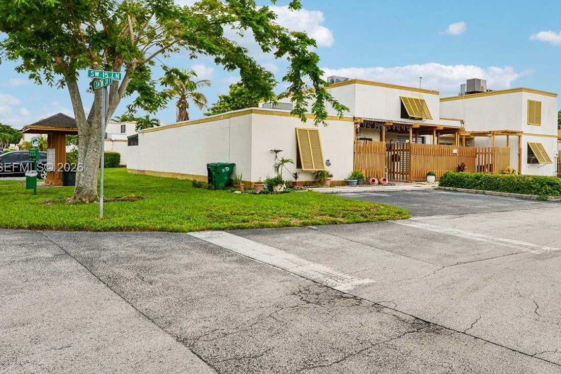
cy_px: 168
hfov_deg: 63.2
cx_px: 332
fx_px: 452
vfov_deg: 44.9
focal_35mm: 29
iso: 200
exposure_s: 1/100
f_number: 9
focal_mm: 20
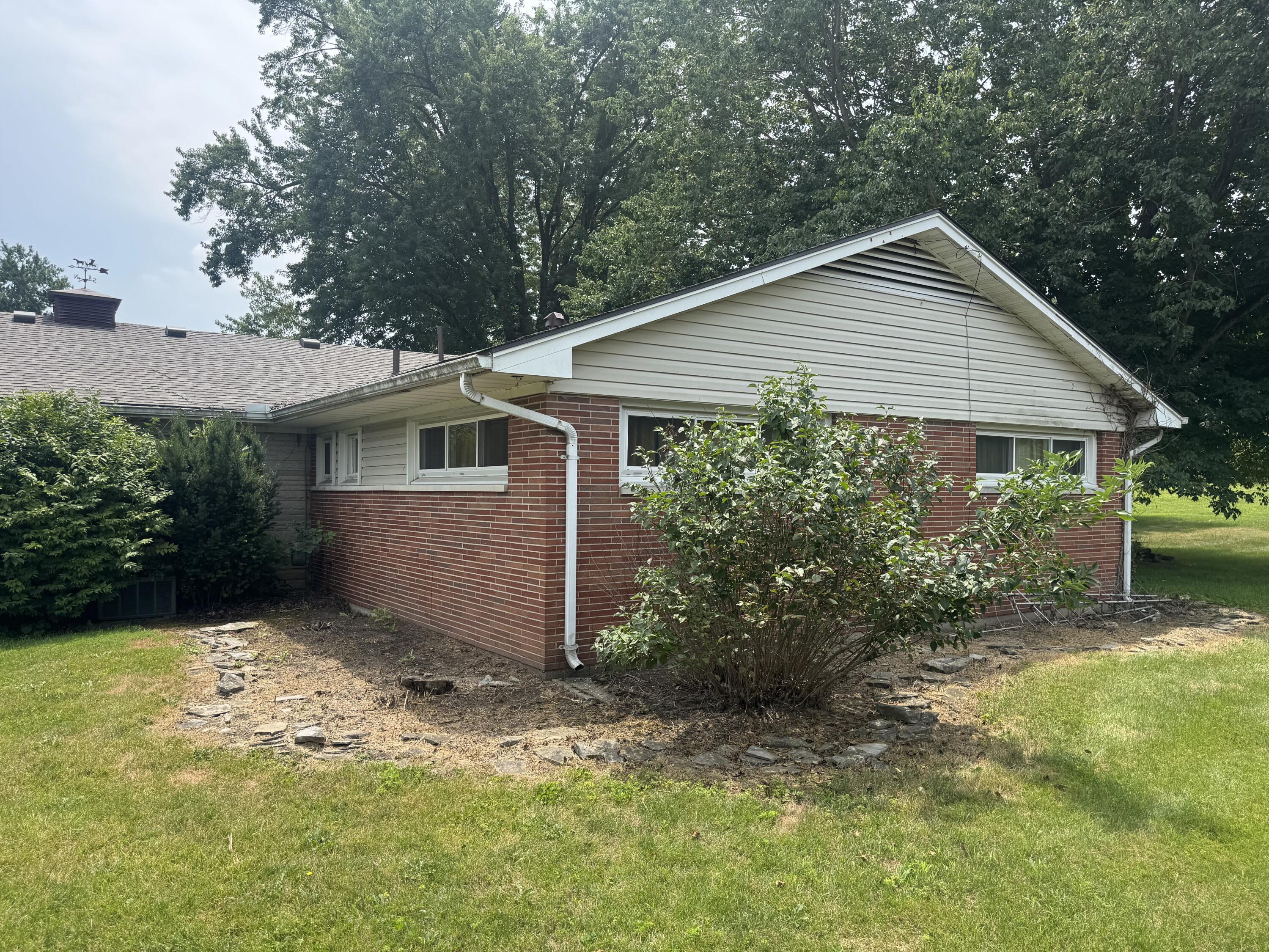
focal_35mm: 24
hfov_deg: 71.6
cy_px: 476
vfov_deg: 56.8
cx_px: 634
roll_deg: -0.9
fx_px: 880
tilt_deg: +1.0
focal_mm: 6.76
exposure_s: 1/1923
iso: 80
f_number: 1.78
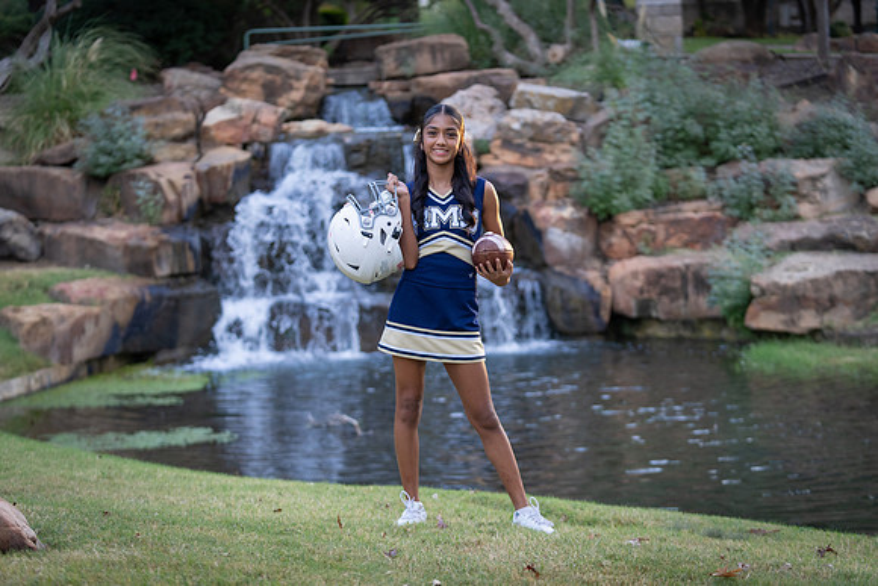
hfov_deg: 24.5
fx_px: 2025
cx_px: 439
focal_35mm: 83
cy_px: 293
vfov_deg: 16.5
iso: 640
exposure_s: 1/320
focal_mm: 83
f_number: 2.8
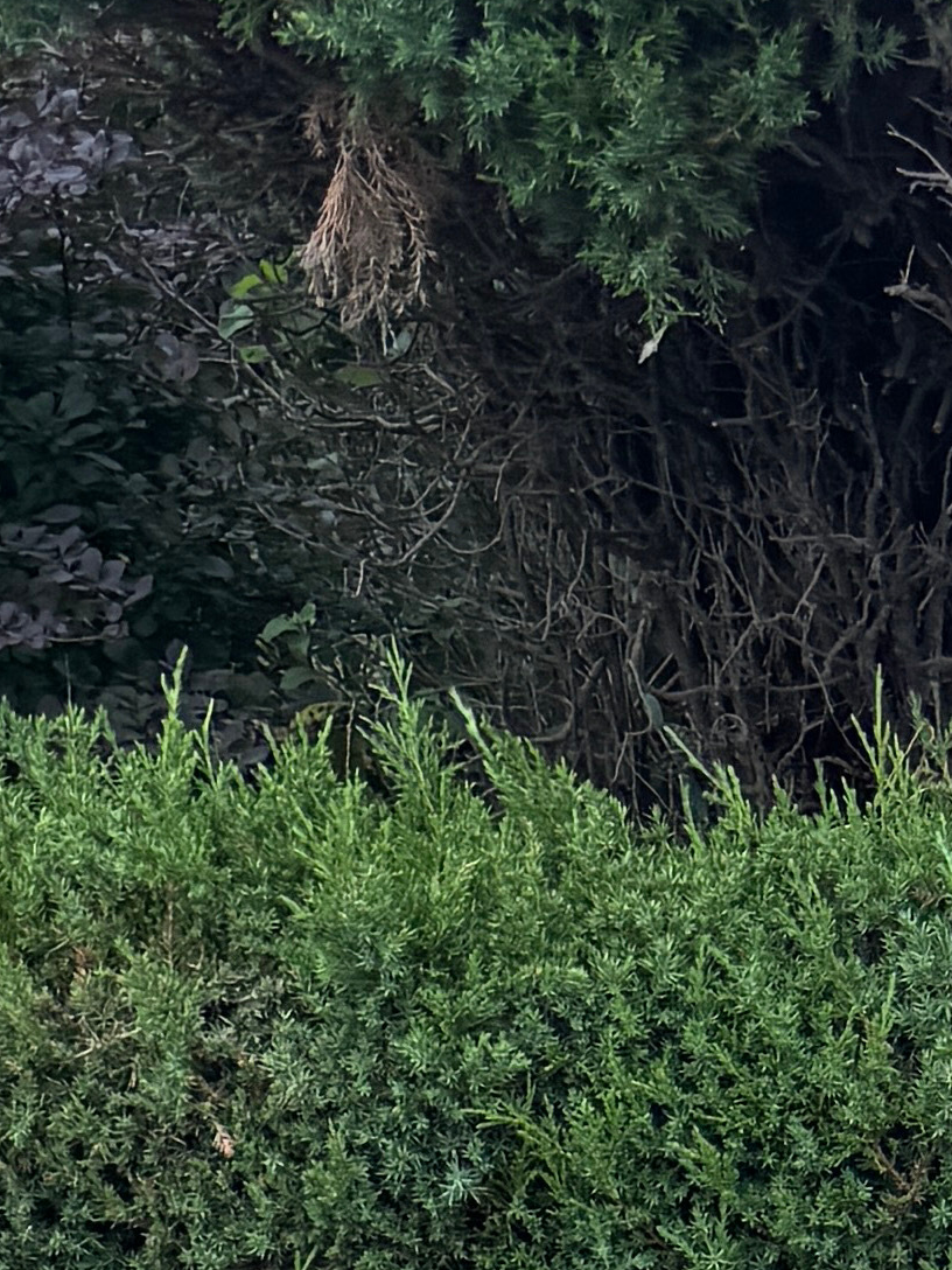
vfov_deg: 12.5
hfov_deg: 10.9
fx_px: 4620
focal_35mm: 126
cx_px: 1769
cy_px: 3001
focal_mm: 6.76
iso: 80
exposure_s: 1/414
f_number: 1.78
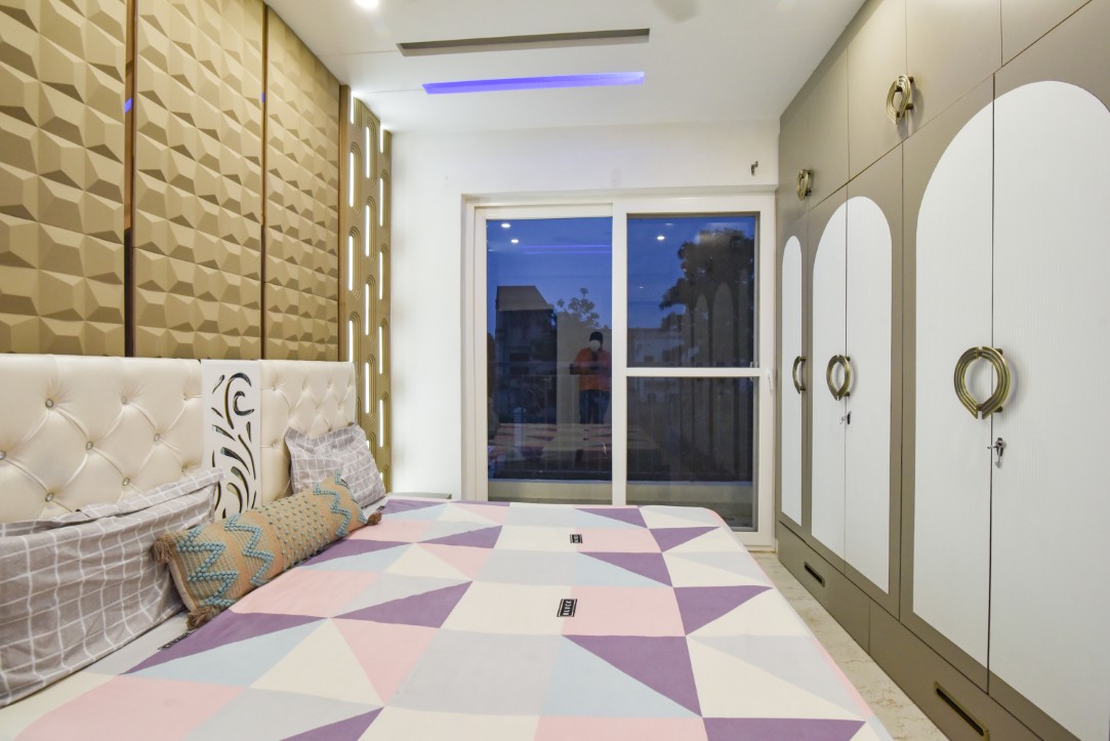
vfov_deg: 73.8
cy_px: 370
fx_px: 494
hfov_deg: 96.7
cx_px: 555
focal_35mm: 16
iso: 1000
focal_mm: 16
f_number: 8
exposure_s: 1/30
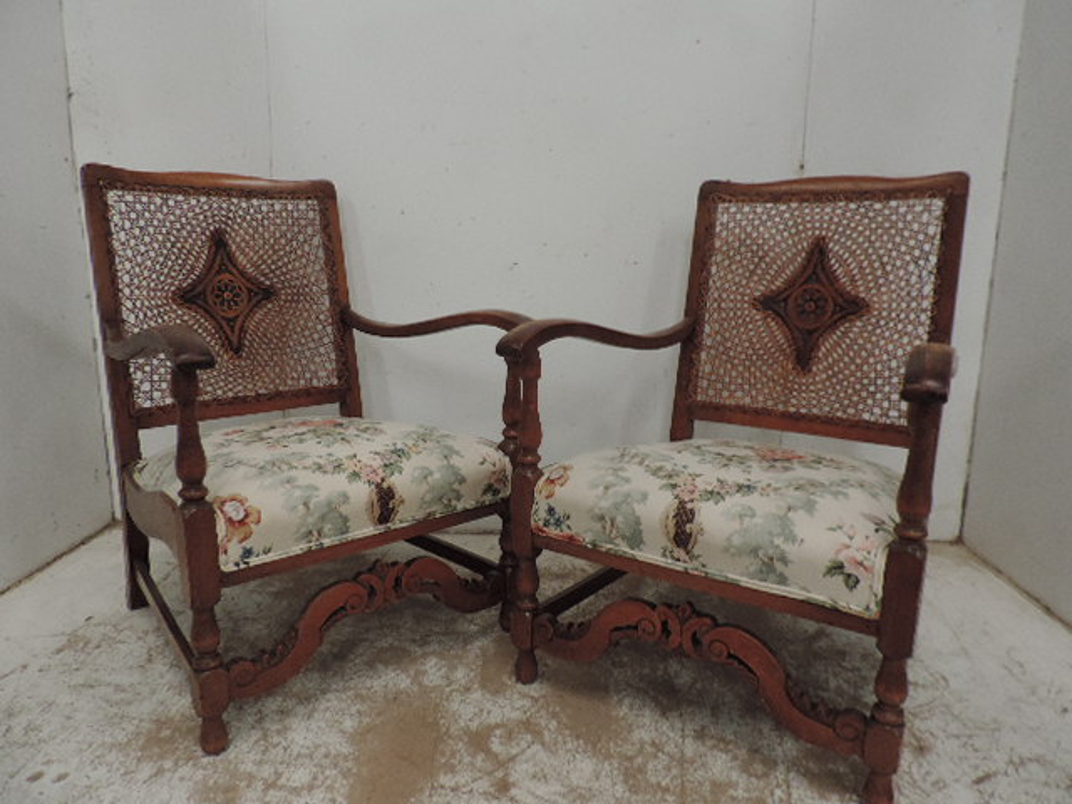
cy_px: 402
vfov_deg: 56.8
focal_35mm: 24
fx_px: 743
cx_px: 536
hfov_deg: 71.6
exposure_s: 1/25
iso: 400
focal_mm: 4.3
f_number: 3
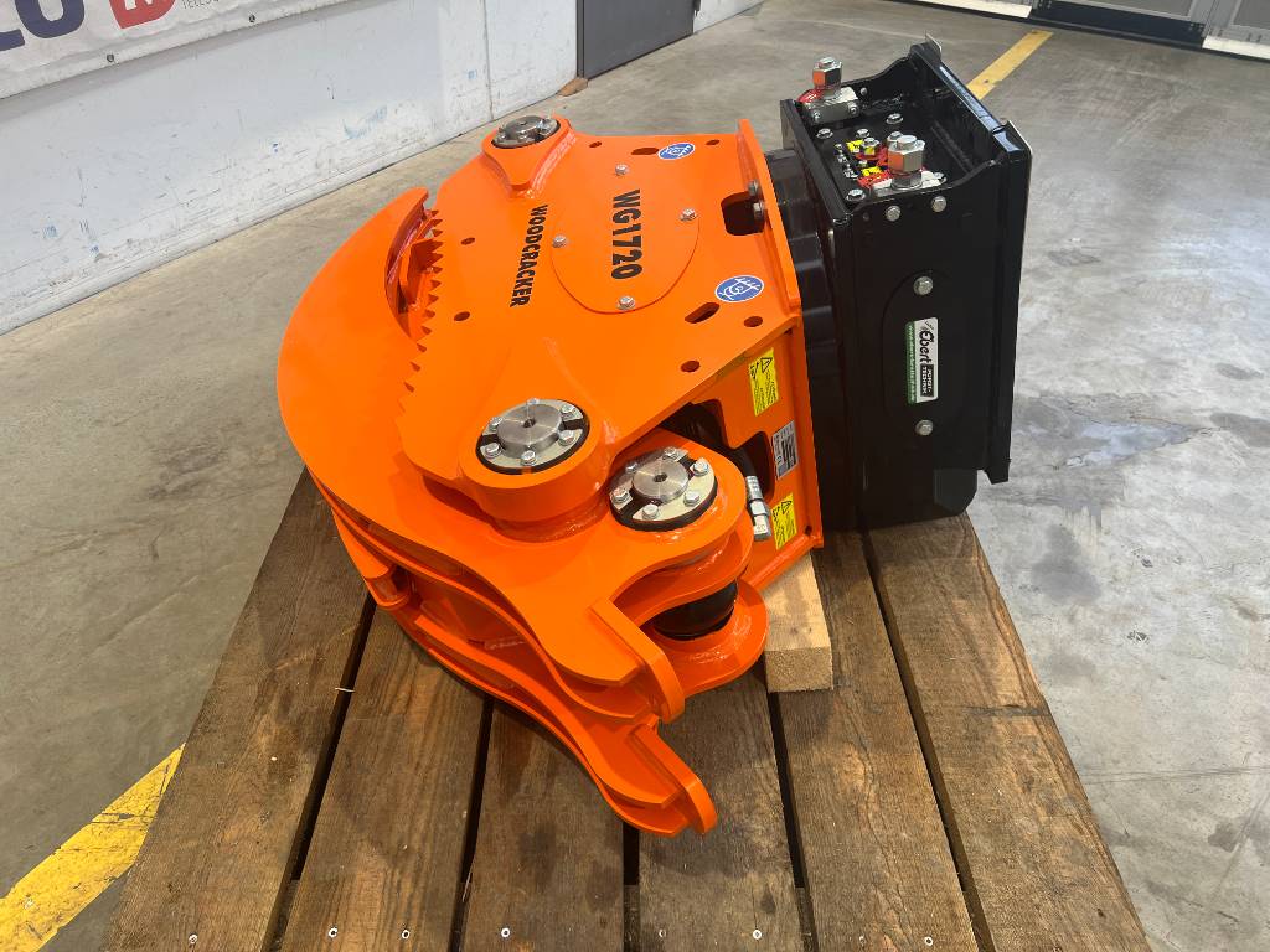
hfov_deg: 67.3
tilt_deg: -39.4
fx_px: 954
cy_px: 476
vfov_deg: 53.1
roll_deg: -1.9
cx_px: 635
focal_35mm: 26
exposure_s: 1/121
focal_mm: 5.7
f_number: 1.5
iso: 64
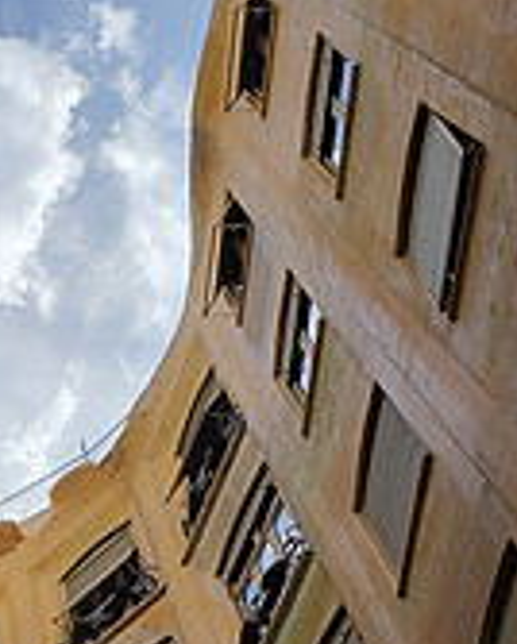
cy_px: 860
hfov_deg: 16.4
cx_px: -183
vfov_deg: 19.8
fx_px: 1680
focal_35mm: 88
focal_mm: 4.3
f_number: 2.4
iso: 50
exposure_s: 1/1321
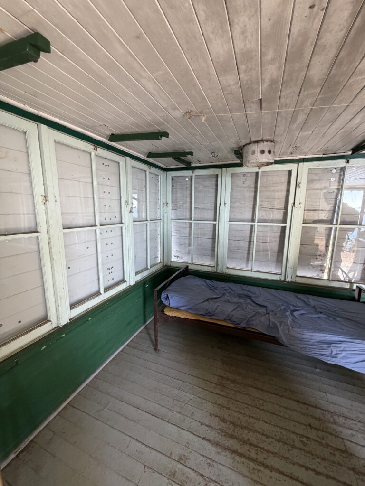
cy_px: 243
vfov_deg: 102.1
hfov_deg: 85.7
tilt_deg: -9.4
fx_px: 197
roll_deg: +0.6
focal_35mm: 14
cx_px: 182
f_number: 2.2
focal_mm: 2.22
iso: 320
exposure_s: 1/121
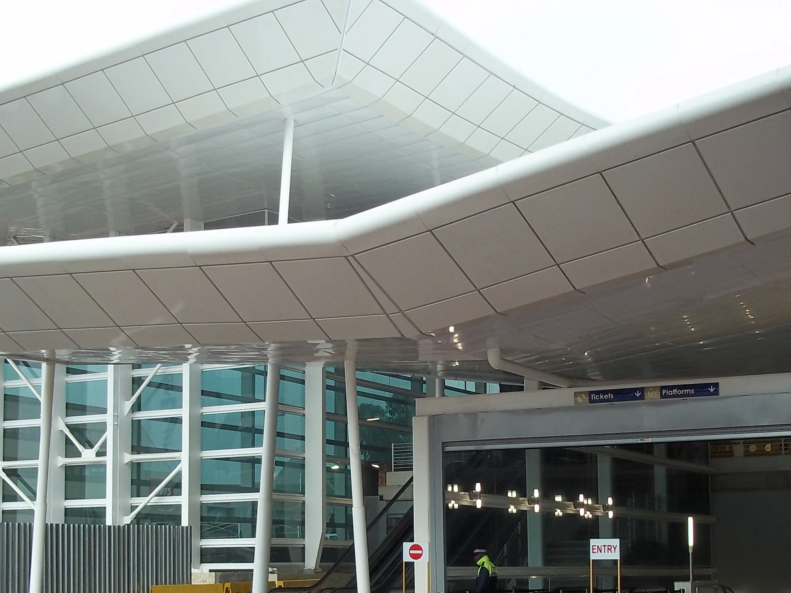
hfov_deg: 31.2
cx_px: 397
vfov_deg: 23.4
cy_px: 444
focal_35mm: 62
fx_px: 1417
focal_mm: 6.5
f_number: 3.1
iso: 80
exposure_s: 1/160
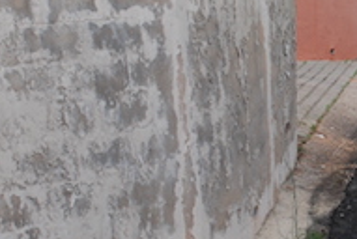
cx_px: 406
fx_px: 1697
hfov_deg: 11.8
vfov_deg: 8.1
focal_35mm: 171
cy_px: 140
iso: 250
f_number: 6.3
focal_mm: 31
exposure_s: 1/160
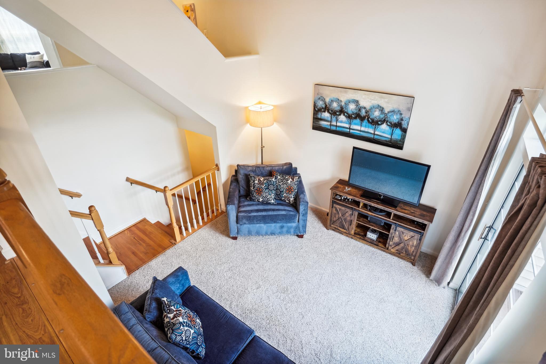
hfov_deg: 93.3
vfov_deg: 70.4
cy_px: 182
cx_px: 273
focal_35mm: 17
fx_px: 258
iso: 640
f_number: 8
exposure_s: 1/25
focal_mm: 17
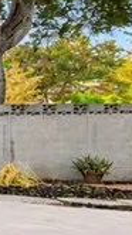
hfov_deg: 6.4
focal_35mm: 84
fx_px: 524
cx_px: -521
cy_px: 134
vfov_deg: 25.3
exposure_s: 1/800
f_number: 5
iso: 640
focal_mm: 13
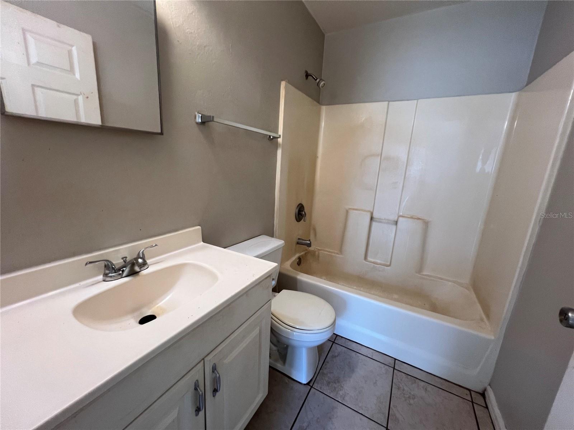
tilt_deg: -13.3
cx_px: 287
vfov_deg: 89.9
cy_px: 215
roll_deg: -3.1
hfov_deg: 106.2
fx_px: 216
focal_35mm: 13
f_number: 1.8
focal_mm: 1.57
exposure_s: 1/120
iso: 250
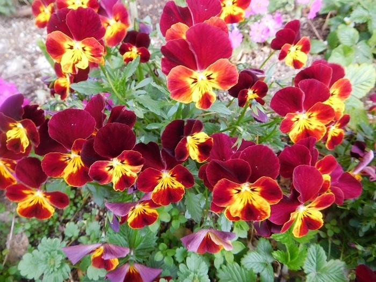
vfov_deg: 54.9
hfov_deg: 69.4
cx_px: 188
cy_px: 141
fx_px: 272
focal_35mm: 25
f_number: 3.4
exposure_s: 1/50
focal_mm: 4.5
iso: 125
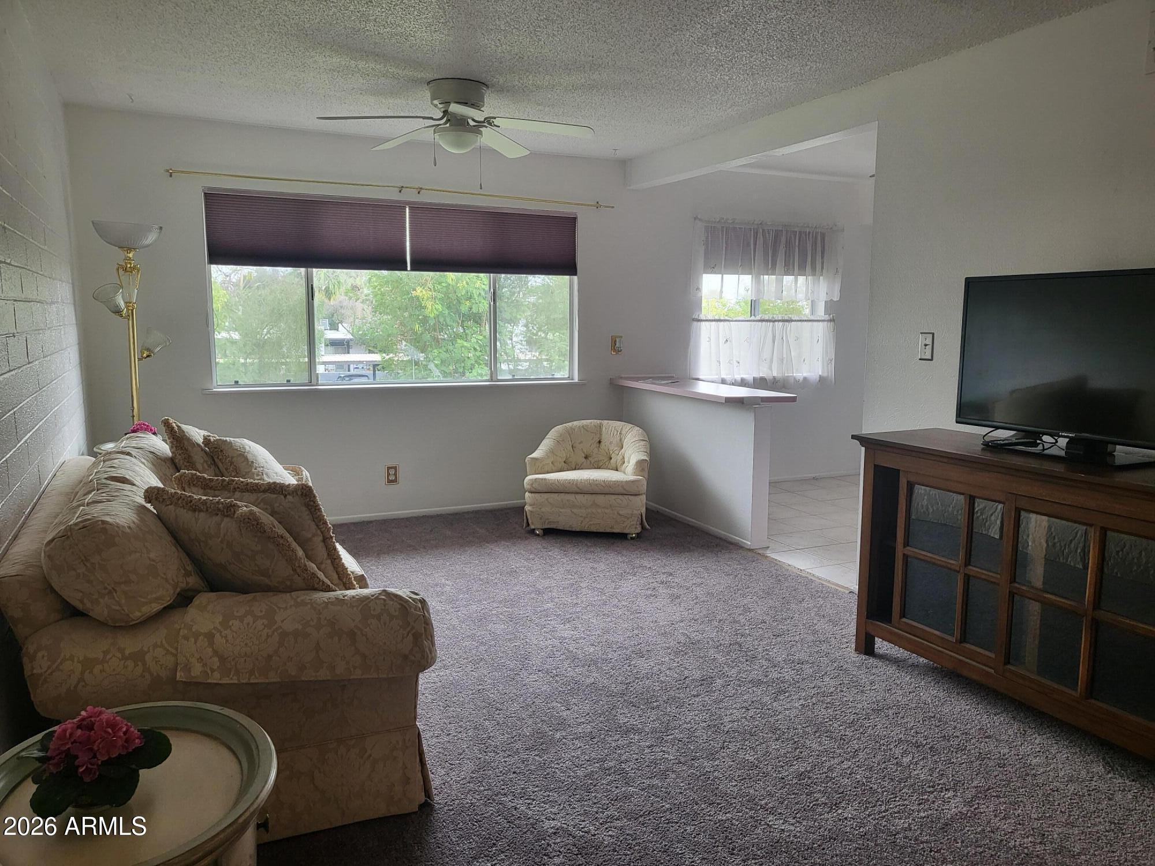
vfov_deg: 53.1
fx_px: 868
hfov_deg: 67.3
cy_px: 433
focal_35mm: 26
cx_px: 578
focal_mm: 4.25
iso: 80
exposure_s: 1/120
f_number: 1.8
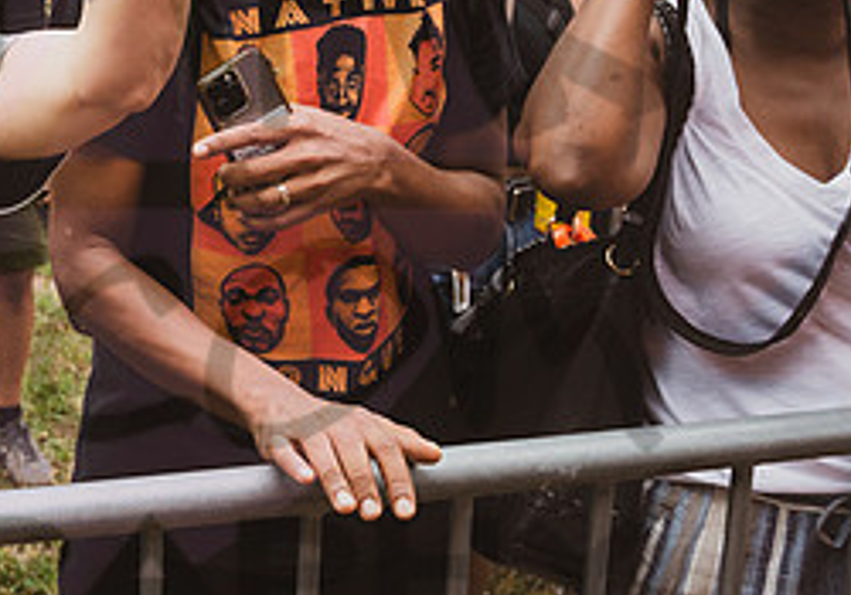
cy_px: -16
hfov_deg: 28.8
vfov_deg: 22.0
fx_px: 1464
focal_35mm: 61
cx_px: -122
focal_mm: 24
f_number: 4
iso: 1000
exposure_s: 1/400
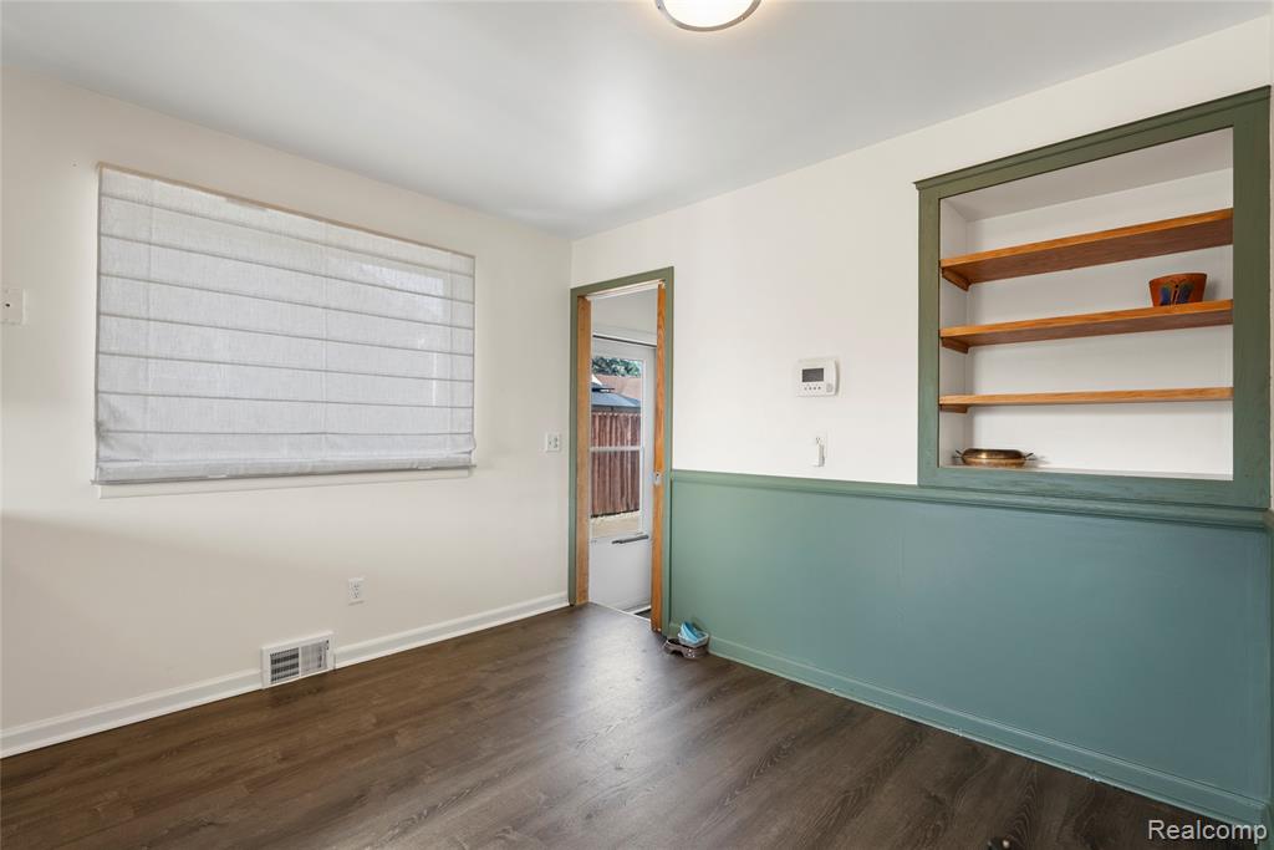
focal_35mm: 16
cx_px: 637
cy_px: 425
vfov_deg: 73.8
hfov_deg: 96.7
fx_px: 566
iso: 100
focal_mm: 16
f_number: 4
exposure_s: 1/10
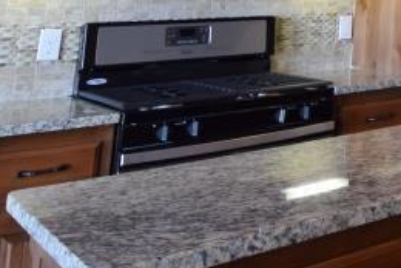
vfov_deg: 18.8
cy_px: -189
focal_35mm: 59
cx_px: 575
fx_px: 658
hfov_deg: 26.3
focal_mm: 10
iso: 400
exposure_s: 1/60
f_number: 4
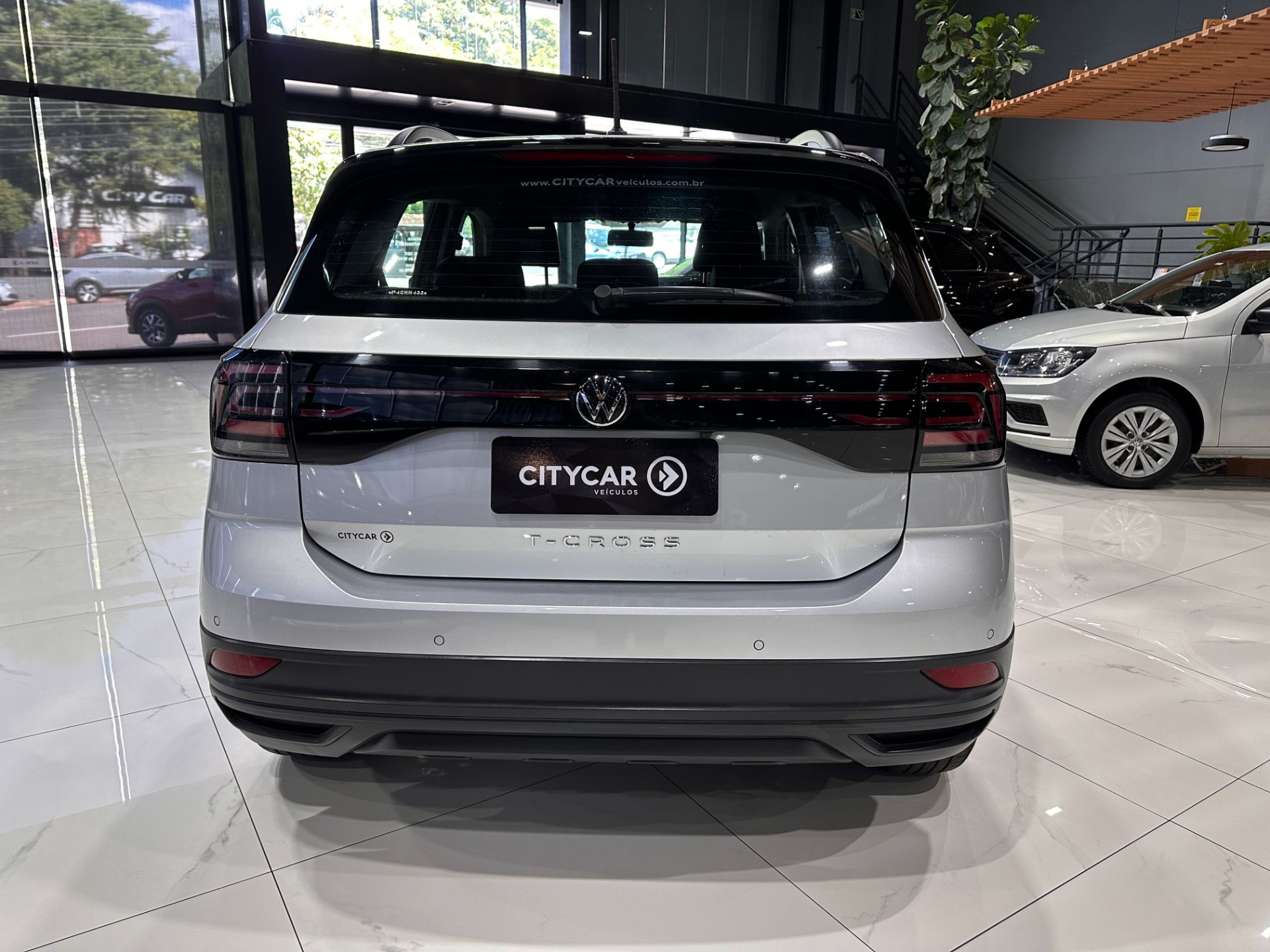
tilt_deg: -13.6
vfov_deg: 56.8
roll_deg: -0.8
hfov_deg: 71.6
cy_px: 476
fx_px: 881
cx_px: 635
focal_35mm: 24
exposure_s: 1/120
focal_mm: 6.86
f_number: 1.78
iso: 160
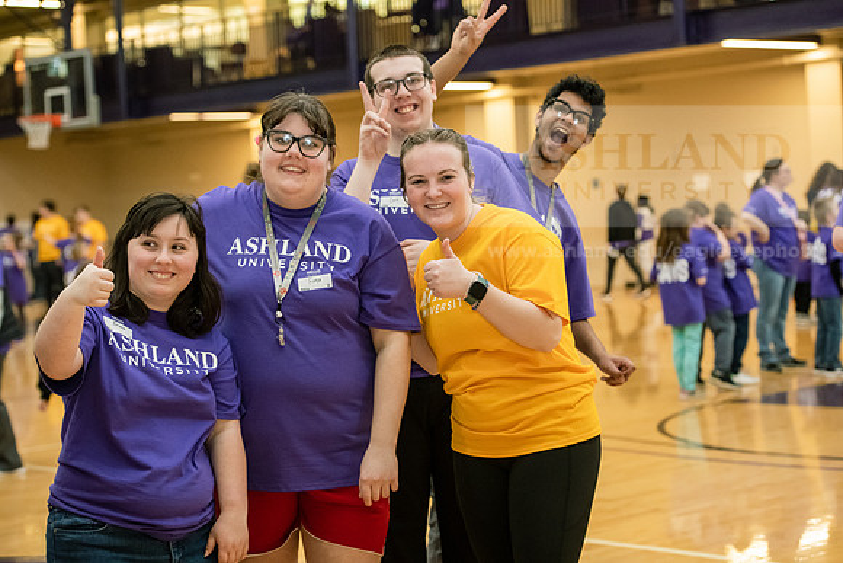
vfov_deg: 17.1
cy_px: 282
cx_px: 422
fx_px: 1874
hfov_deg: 25.4
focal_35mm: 80
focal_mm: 80
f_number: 4
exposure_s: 1/200
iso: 4000
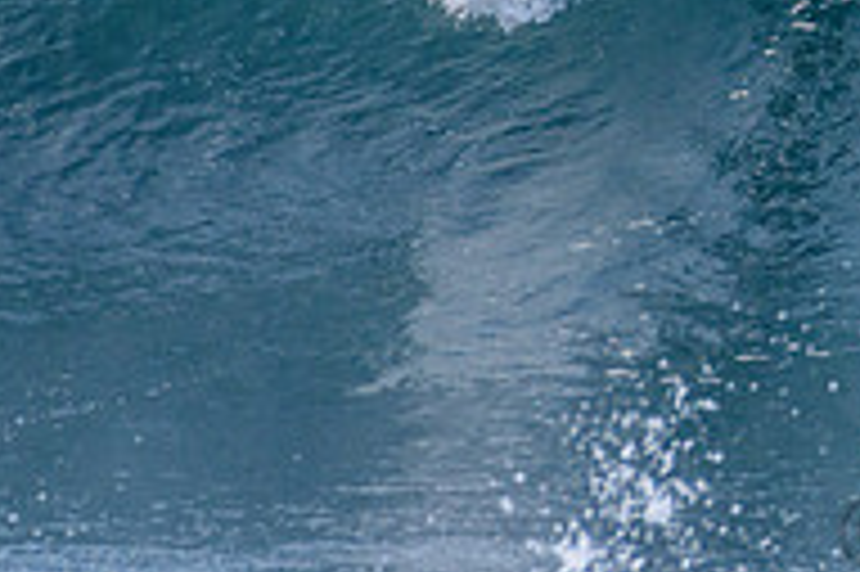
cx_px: 1189
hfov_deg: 0.9
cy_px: -214
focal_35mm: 2283
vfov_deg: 0.6
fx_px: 54490
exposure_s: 1/2000
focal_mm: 500
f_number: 5.6
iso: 500
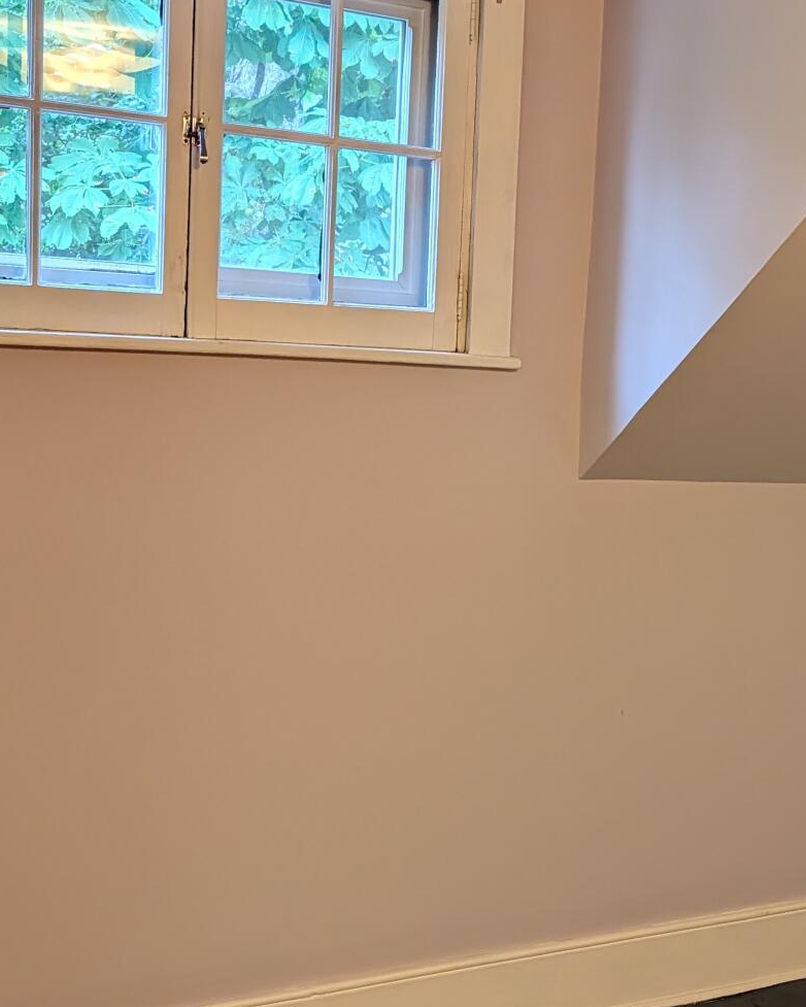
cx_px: 728
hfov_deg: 30.1
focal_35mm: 48
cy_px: 510
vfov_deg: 38.8
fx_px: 1431
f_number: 1.68
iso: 30
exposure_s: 1/120
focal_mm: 6.9
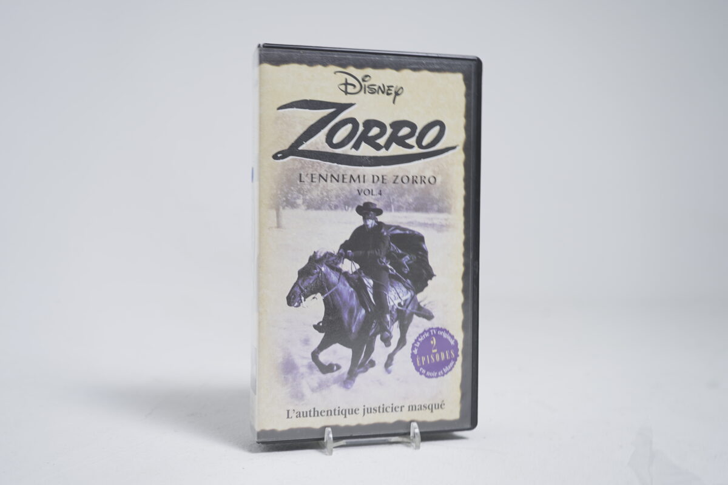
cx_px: 364
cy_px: 242
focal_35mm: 36
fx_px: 728
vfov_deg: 36.9
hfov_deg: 53.1
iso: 100
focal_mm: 36
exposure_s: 1/5
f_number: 5.6
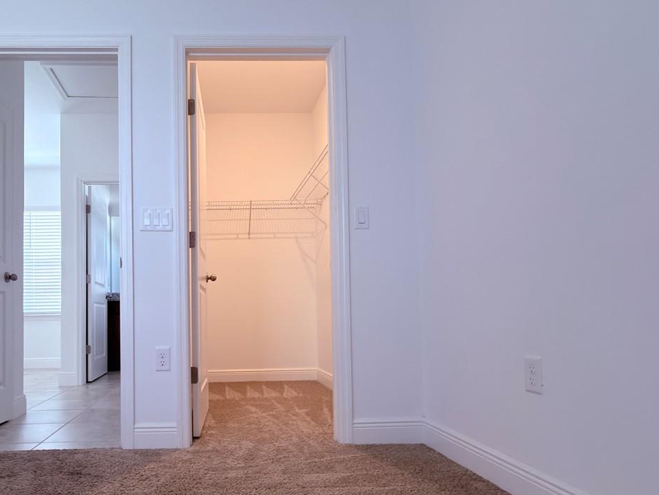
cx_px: 223
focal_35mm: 24
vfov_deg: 56.3
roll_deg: +1.0
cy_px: 300
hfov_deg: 69.7
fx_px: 457
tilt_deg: +1.6
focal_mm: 2.22
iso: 80
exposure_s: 1/30
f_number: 2.2
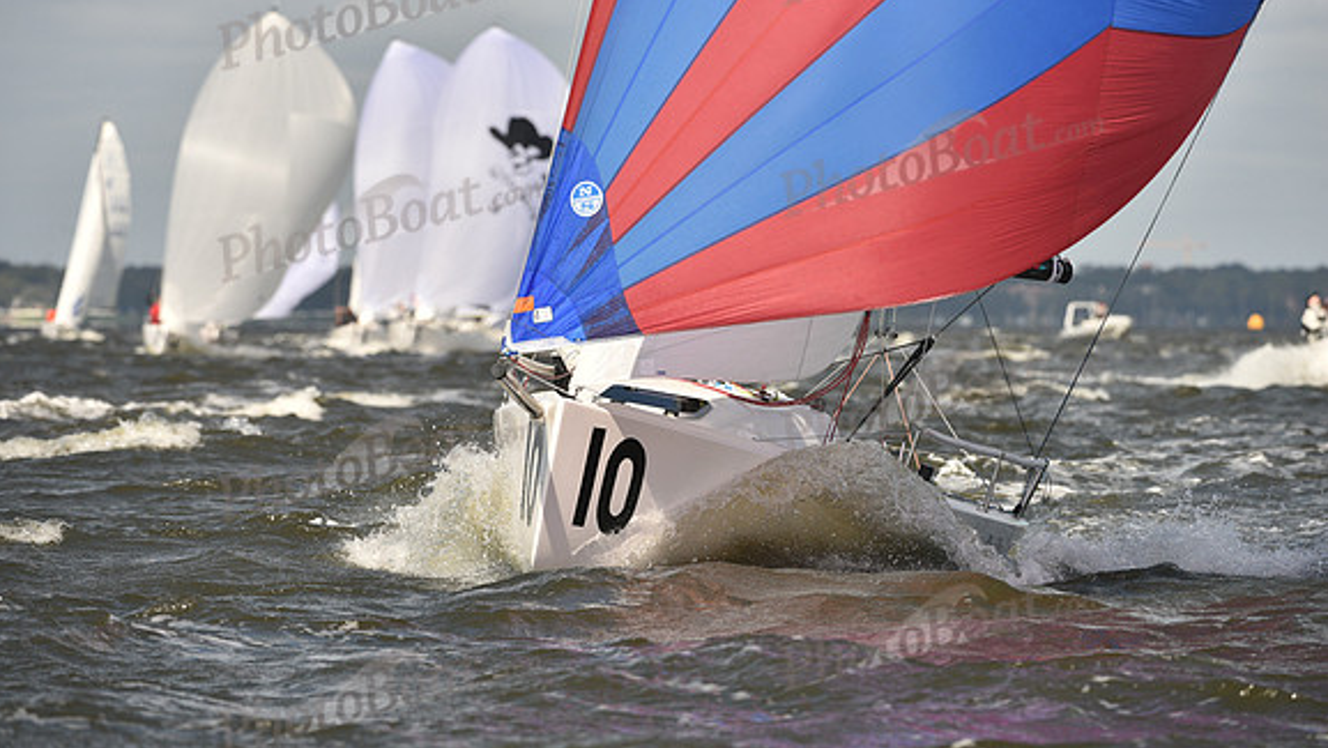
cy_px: 310
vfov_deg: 3.4
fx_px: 12610
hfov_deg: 6.0
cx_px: 663
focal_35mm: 358
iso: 250
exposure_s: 1/1250
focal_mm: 340
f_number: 7.1
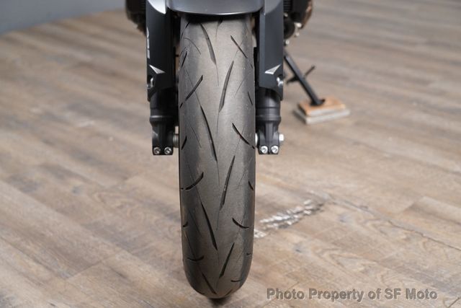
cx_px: 230
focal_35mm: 57
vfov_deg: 23.8
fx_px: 730
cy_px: 154
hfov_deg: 35.0
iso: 1600
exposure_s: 1/100
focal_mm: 57
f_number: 4
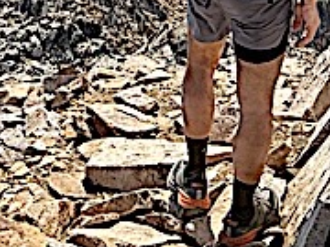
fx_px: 791
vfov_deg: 16.5
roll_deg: +2.5
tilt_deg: -13.2
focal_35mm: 83
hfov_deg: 23.6
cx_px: 153
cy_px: -99
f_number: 2.2
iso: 50
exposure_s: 1/2165
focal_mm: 2.22
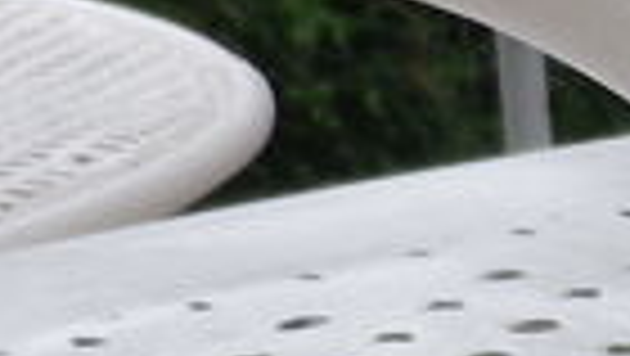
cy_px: 230
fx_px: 3260
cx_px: 2030
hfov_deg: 8.7
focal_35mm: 195
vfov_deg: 6.2
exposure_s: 1/160
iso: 80
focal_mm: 4.5
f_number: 3.5
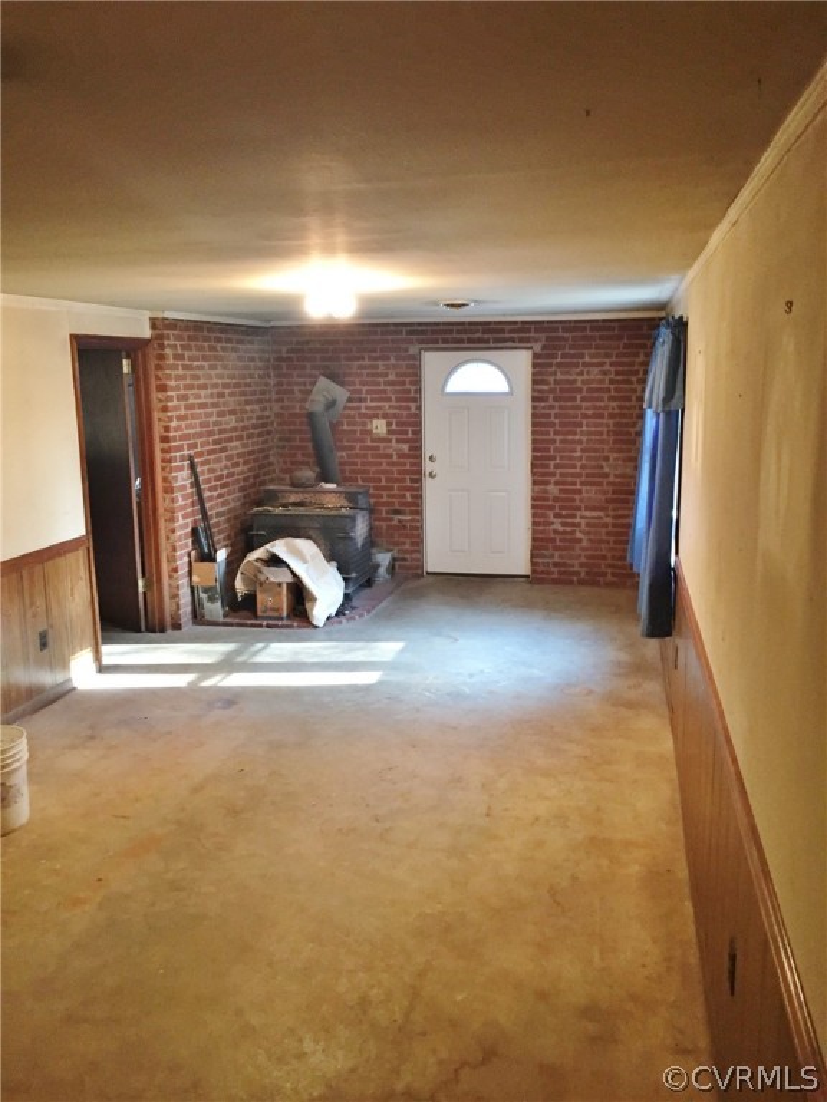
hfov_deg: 48.2
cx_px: 414
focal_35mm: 29
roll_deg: -0.8
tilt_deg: -8.0
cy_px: 551
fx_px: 924
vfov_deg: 61.7
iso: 160
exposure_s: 1/30
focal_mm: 4.15
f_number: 2.2
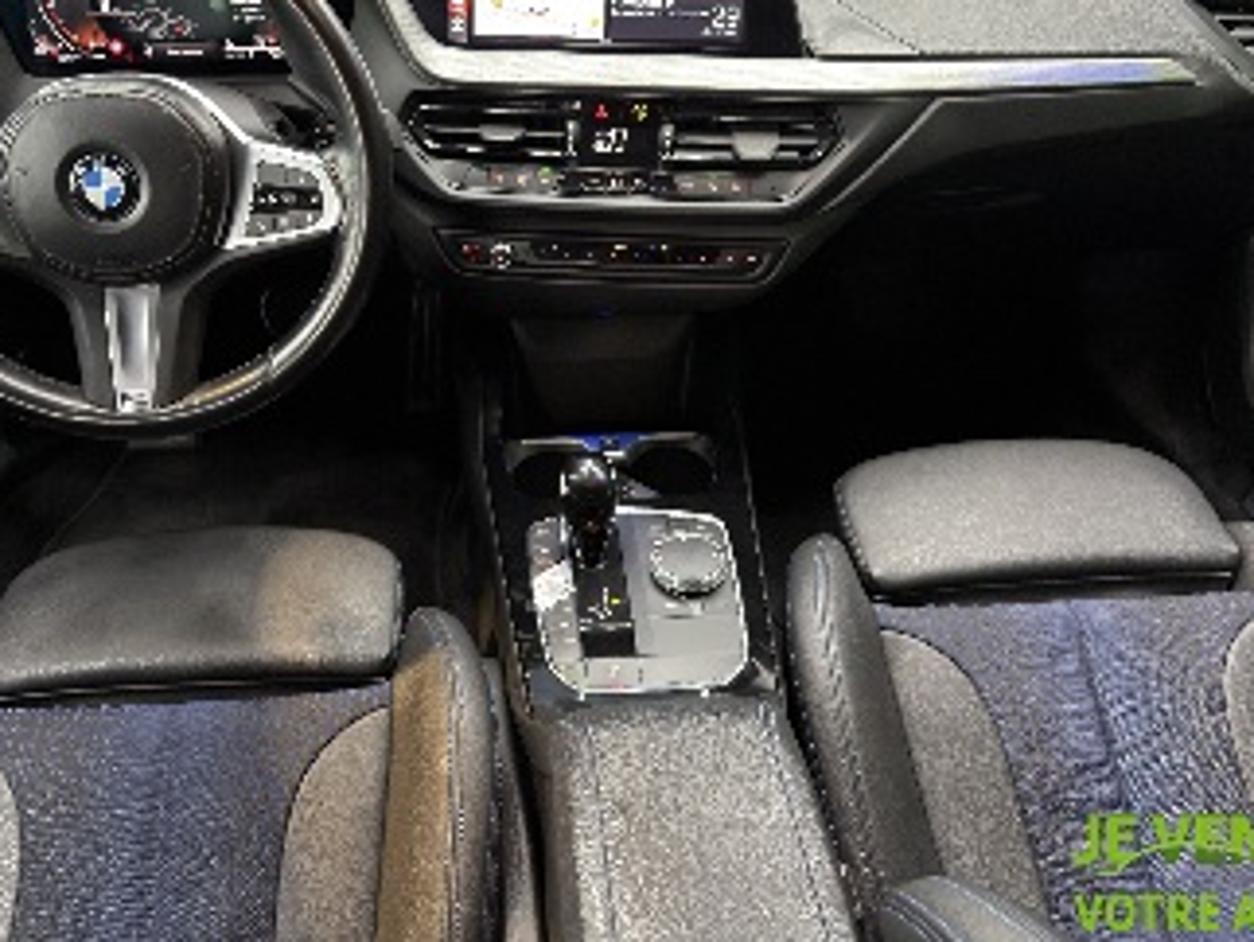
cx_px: 565
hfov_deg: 58.2
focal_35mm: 31
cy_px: 354
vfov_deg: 45.1
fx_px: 1124
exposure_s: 1/29
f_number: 1.78
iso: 640
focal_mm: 6.76
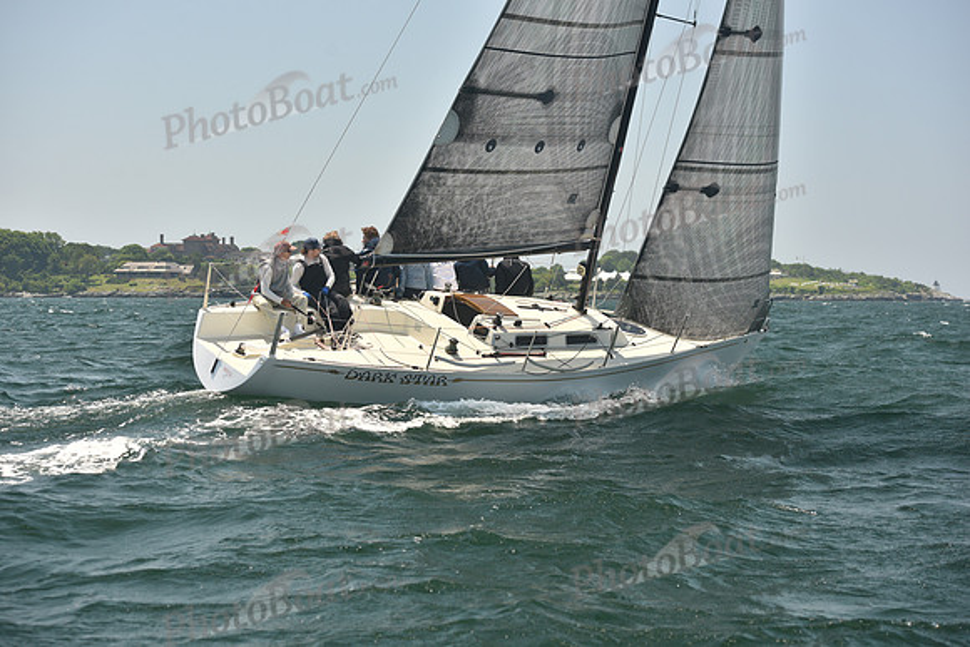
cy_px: 324
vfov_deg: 19.5
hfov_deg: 28.8
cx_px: 485
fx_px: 1886
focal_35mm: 70
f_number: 5.6
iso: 250
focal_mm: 70
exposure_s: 1/640
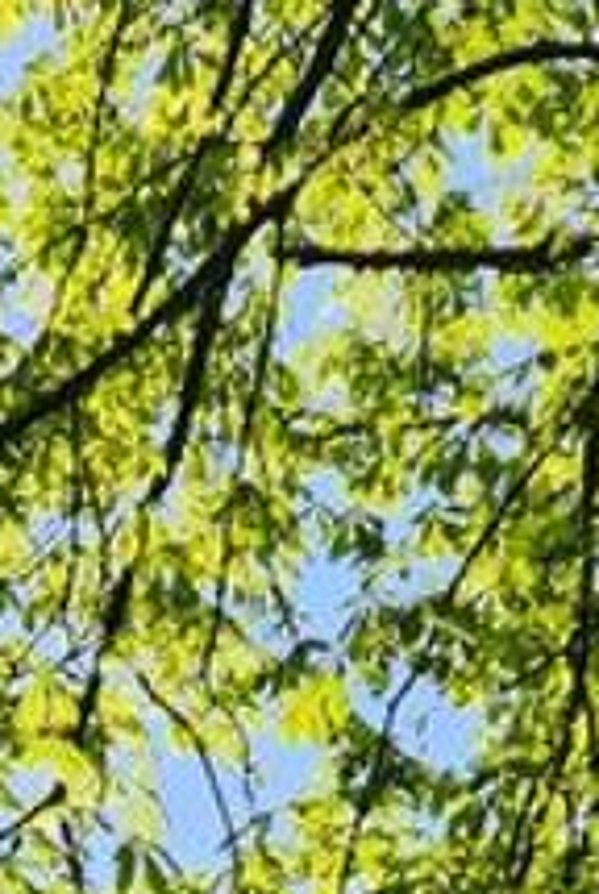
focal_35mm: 148
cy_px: 1865
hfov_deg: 9.1
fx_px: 3682
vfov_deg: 12.1
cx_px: -183
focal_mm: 5.4
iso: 20
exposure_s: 1/1718
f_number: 1.8
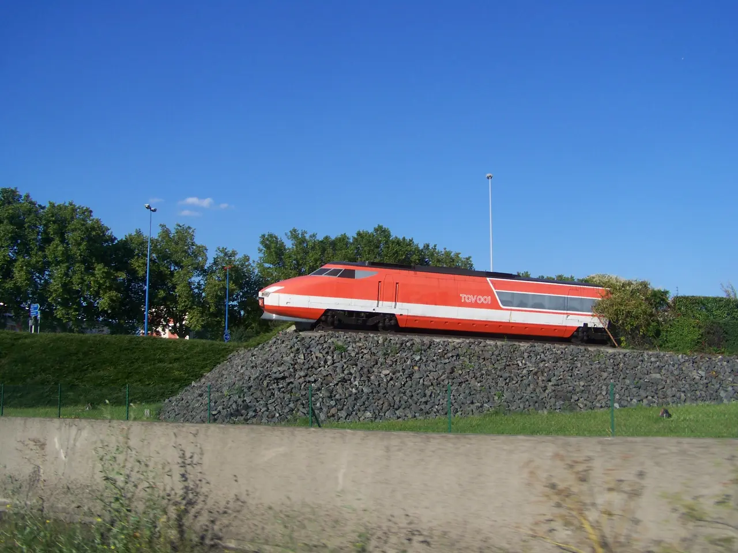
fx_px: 810
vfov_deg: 37.7
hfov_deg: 49.0
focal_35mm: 38
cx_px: 369
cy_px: 276
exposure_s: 1/500
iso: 80
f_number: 5.6
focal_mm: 6.3
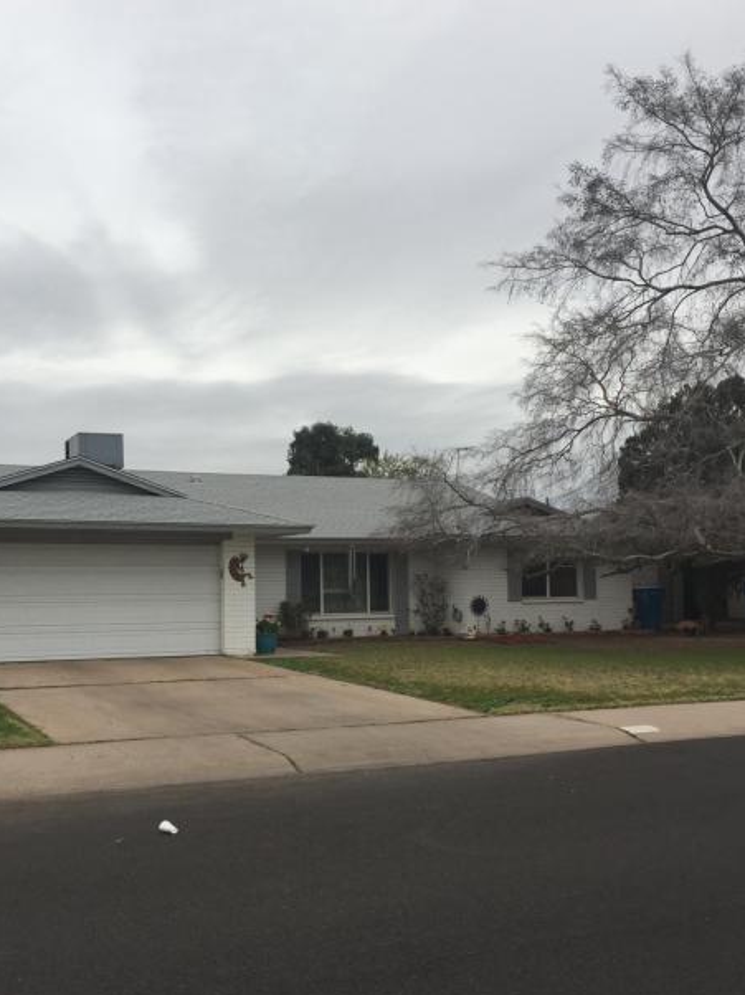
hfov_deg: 38.5
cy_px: 569
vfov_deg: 50.0
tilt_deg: +1.6
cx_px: 309
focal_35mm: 37
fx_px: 1062
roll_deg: +0.6
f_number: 2.2
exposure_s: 1/2083
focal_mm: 4.15
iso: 32
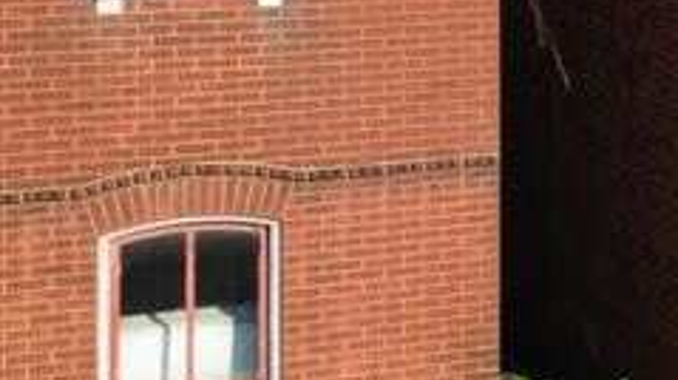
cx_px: 1041
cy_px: -153
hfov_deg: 17.1
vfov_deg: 10.5
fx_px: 2012
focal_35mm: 112
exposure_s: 1/1500
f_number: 1.7
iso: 100
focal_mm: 6.72
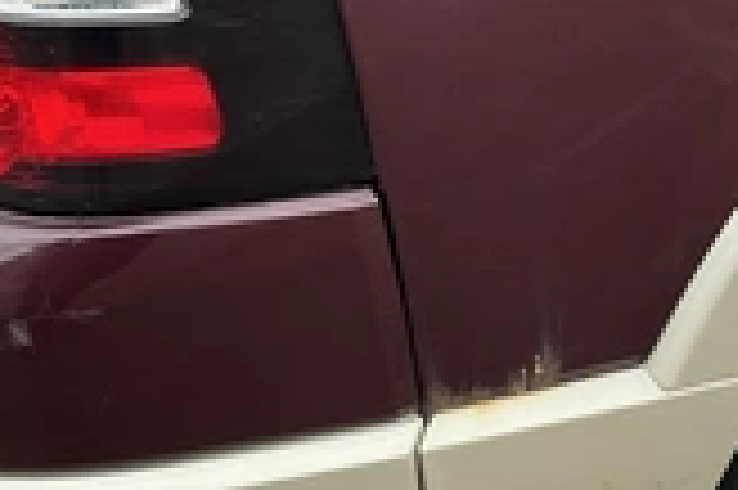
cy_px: 139
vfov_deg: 19.1
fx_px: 1454
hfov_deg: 27.7
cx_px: 621
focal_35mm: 71
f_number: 1.8
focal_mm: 3
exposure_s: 1/180
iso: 20
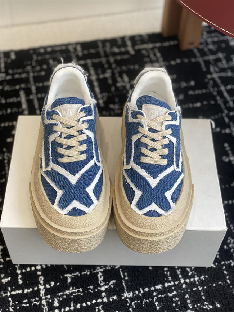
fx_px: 468
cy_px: 156
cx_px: 117
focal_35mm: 52
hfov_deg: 28.0
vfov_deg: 36.8
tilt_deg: -51.8
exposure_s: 1/122
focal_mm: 6
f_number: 2
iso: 20
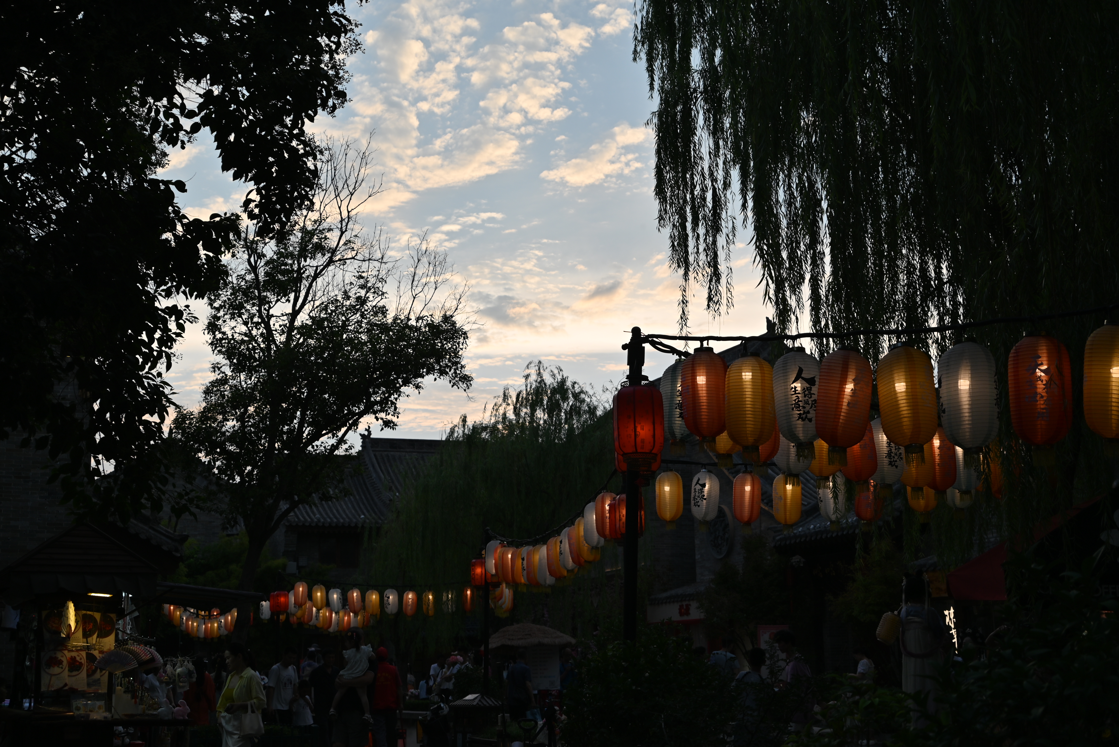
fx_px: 1555
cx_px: 560
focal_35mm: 50
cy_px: 374
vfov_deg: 27.0
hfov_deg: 39.6
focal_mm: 50
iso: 100
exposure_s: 1/250
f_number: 6.3
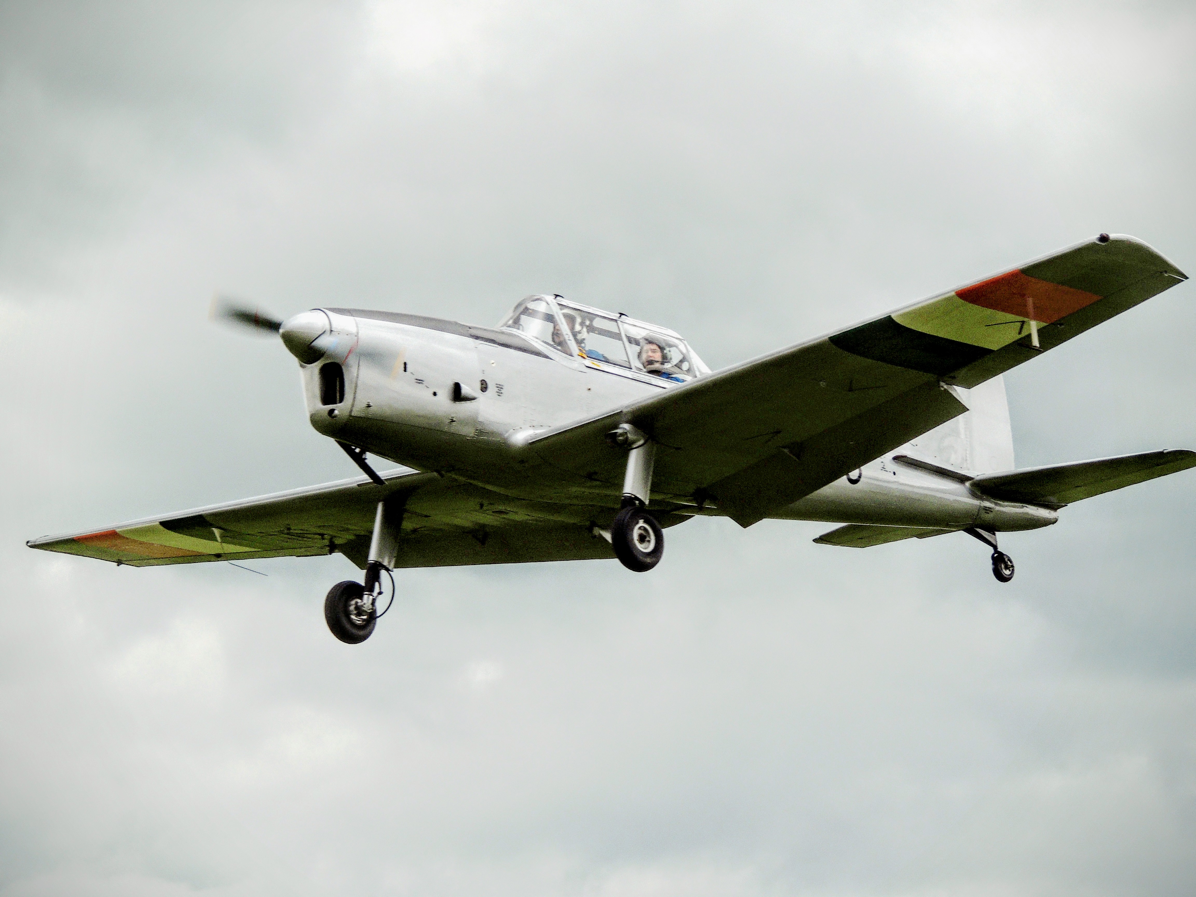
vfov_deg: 8.7
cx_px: 598
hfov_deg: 11.6
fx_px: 5874
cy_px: 448
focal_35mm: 170
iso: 100
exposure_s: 1/500
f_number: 4.5
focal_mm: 30.3
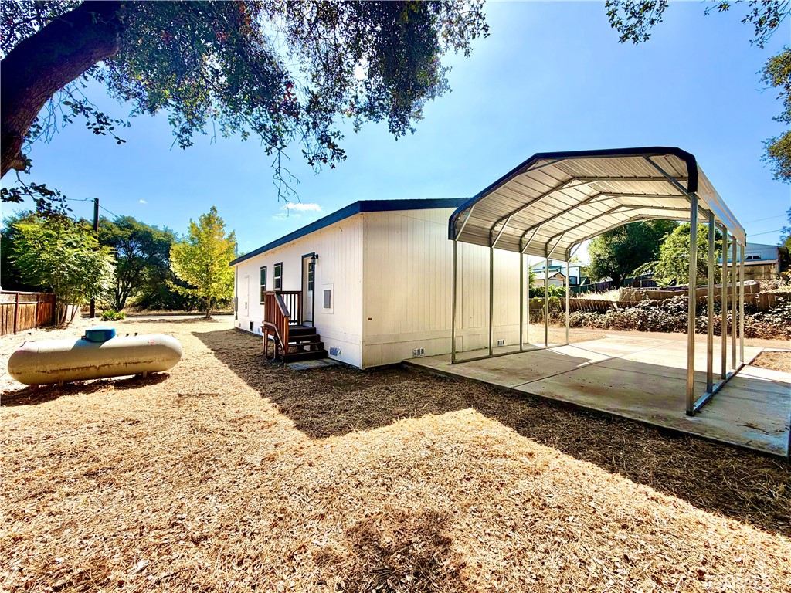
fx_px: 320
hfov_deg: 102.1
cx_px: 396
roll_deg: -1.0
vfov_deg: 85.7
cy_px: 296
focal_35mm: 14
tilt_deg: +0.4
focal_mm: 2.22
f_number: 2.2
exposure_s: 1/864
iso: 20
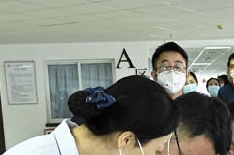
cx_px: 208
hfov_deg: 24.1
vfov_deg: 16.0
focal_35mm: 82
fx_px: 533
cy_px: 188
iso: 10000
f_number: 5.6
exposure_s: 1/100
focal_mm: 28
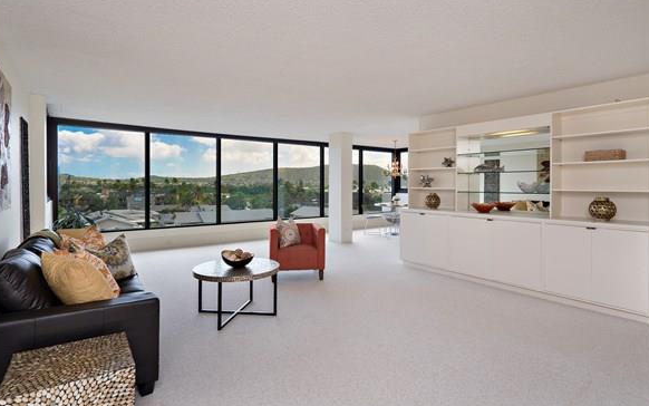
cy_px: 186
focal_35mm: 19
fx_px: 336
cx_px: 346
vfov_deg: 62.2
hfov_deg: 87.9
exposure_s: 1/640
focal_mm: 16
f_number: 8
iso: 250
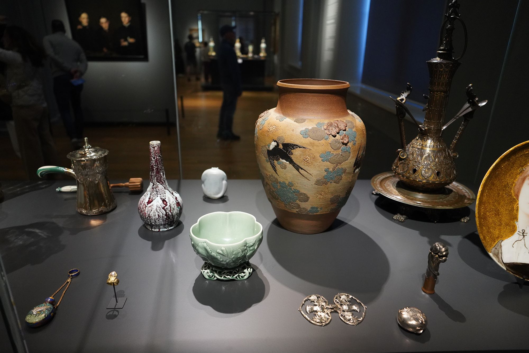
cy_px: 176
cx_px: 264
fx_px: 353
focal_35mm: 24
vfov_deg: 53.1
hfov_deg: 73.7
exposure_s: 1/80
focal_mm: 24
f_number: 3.2
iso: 3200
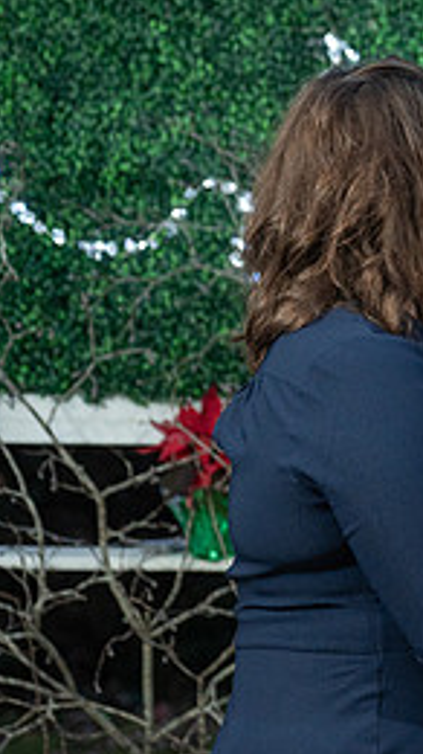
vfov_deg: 15.7
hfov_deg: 8.4
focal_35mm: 137
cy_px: 476
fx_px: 2735
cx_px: 832
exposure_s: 1/100
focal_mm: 52
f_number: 2.8
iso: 2000
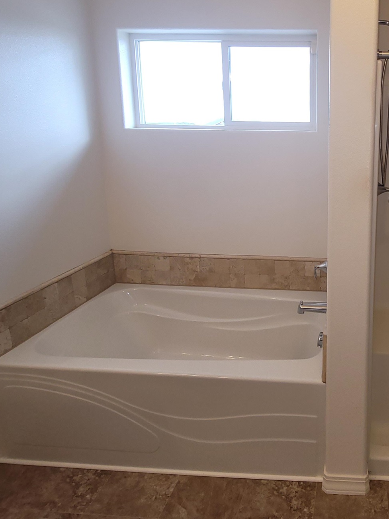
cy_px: 201
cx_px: 338
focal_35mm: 23
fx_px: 345
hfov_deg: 52.8
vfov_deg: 72.9
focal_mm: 2.2
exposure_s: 1/60
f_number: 2.2
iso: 80
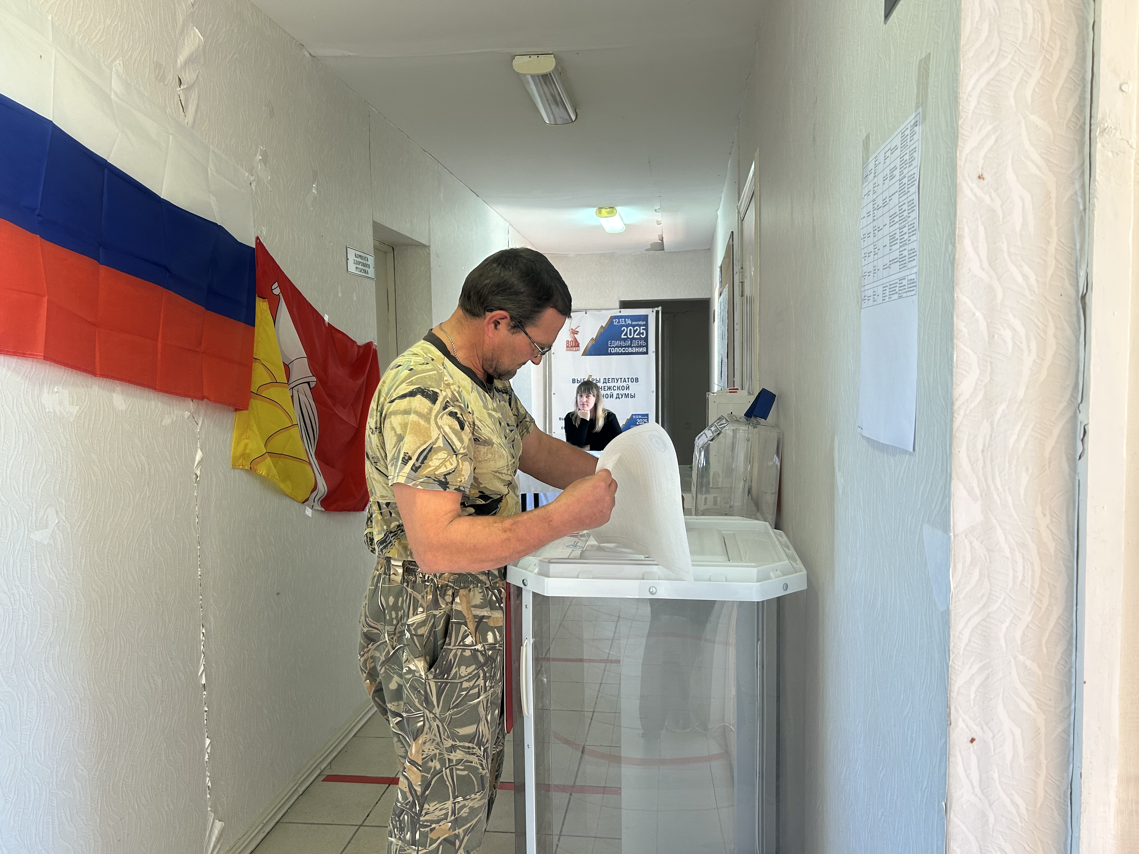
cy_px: 427
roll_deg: +0.6
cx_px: 570
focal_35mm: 26
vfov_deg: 53.1
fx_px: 856
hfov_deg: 67.3
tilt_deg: -4.0
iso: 80
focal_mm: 5.7
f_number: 1.5
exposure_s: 1/100
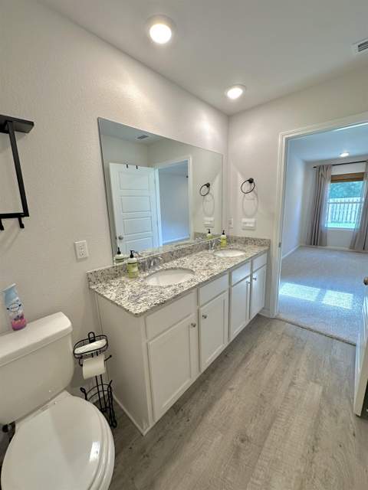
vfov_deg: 102.1
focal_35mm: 14
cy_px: 245
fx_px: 198
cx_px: 184
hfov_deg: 85.7
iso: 160
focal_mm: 2.22
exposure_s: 1/120
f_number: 2.2
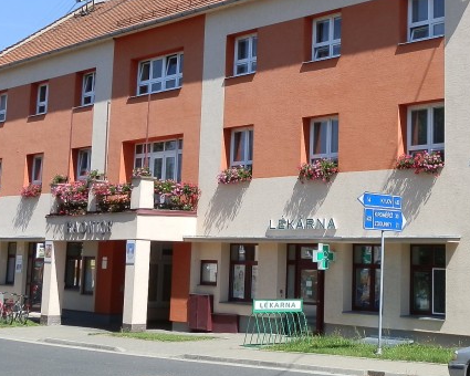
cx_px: 290
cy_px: 92
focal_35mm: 68
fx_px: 946
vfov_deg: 22.3
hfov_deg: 27.8
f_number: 3.3
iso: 64
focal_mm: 6.78
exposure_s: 1/800
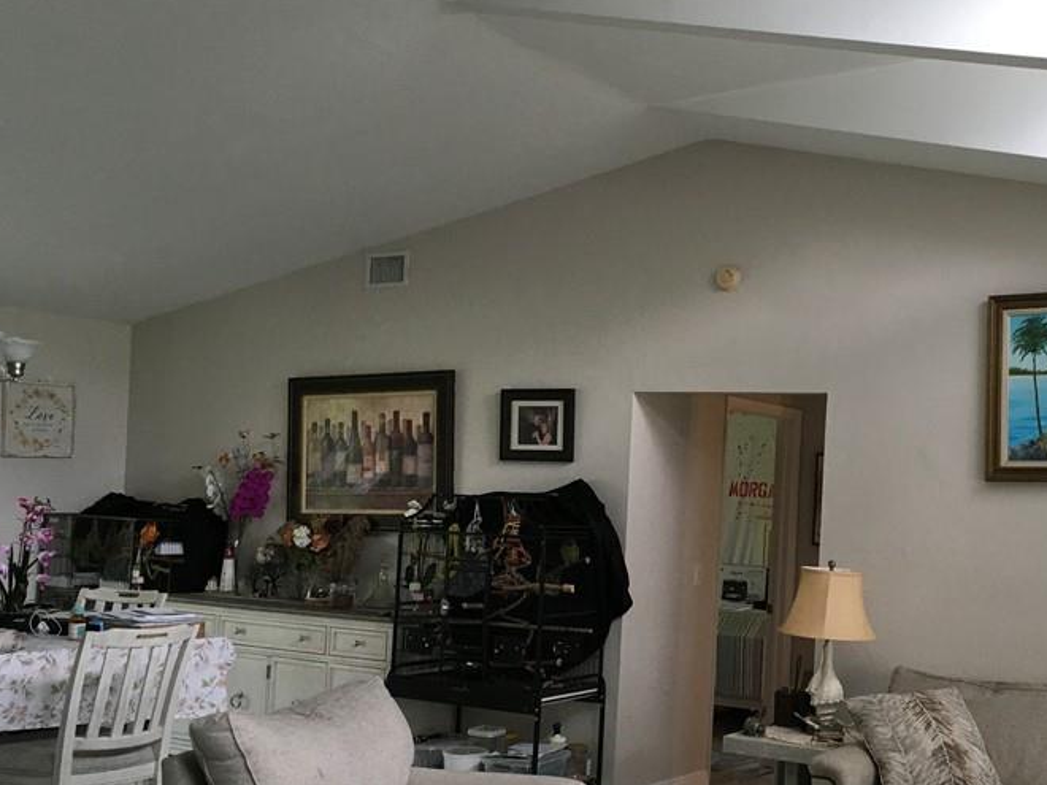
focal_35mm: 45
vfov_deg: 32.1
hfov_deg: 41.1
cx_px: 761
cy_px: 471
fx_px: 1361
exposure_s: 1/30
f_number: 2.2
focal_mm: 4.15
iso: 40
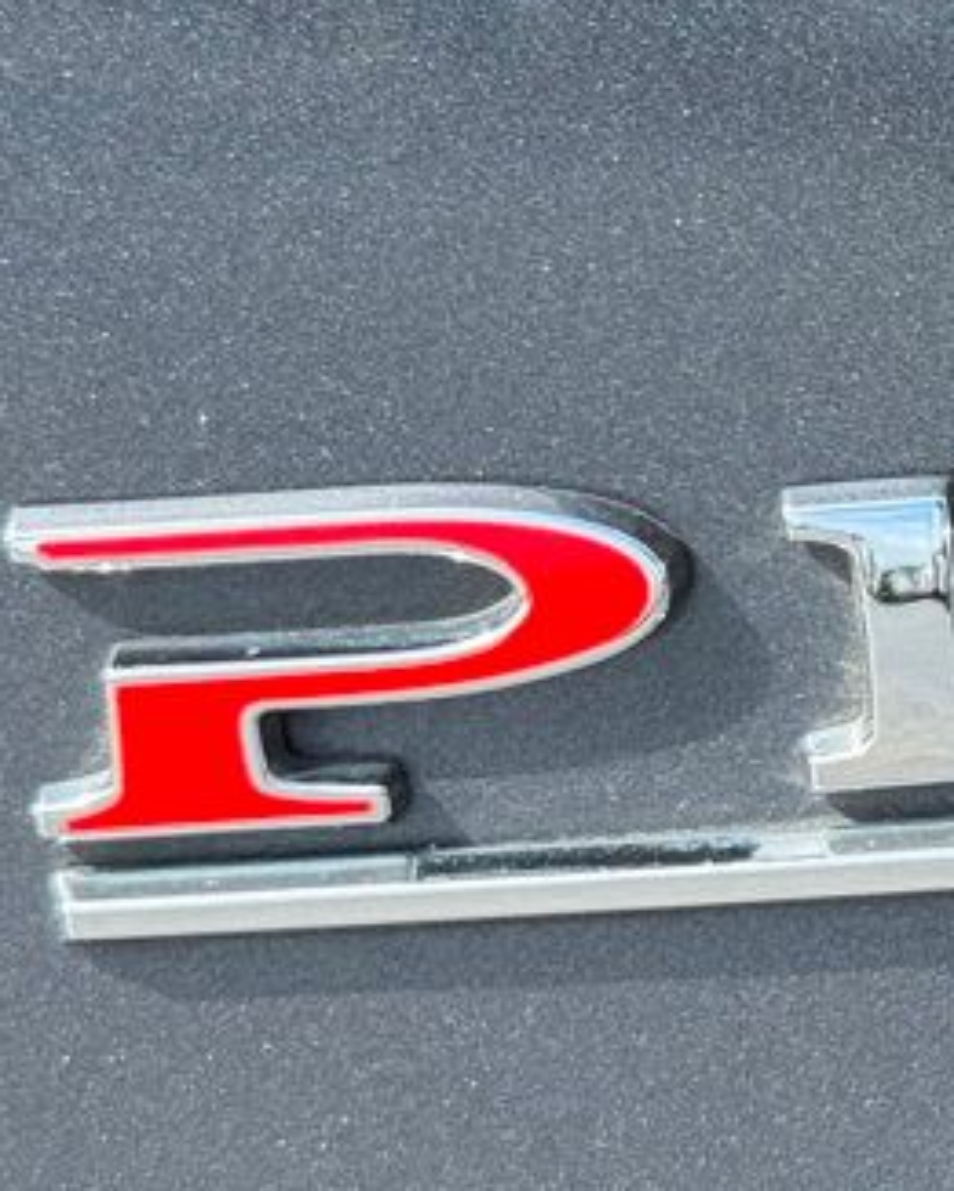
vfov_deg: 13.1
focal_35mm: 147
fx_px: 5186
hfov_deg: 10.2
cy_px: 442
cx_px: 1429
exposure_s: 1/1307
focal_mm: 6.76
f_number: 1.78
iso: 80
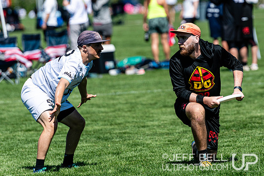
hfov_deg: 4.7
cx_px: 194
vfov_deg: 3.1
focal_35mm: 440
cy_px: 47
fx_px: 3227
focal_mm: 200
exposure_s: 1/2500
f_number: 3.2
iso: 140
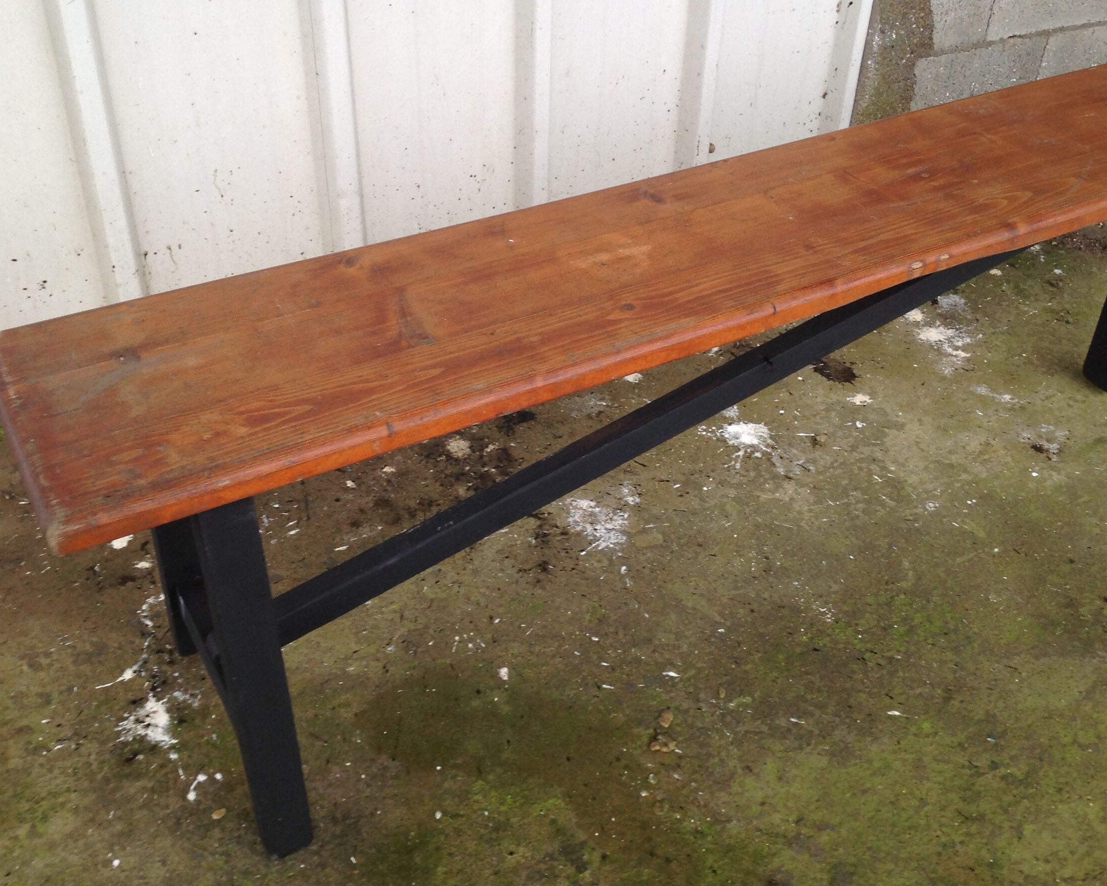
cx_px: 595
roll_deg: -3.6
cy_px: 423
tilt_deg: -35.1
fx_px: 1311
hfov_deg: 45.8
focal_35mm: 40
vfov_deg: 37.3
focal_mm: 4.28
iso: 50
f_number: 2.4
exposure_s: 1/30
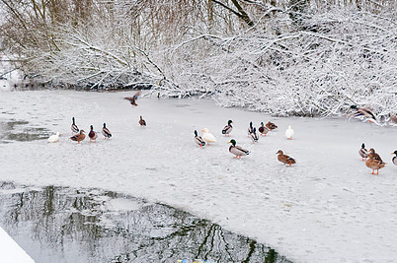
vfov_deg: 25.8
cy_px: 89
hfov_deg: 38.2
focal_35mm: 52
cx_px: 177
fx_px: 573
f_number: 7.1
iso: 200
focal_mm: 24
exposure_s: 1/125
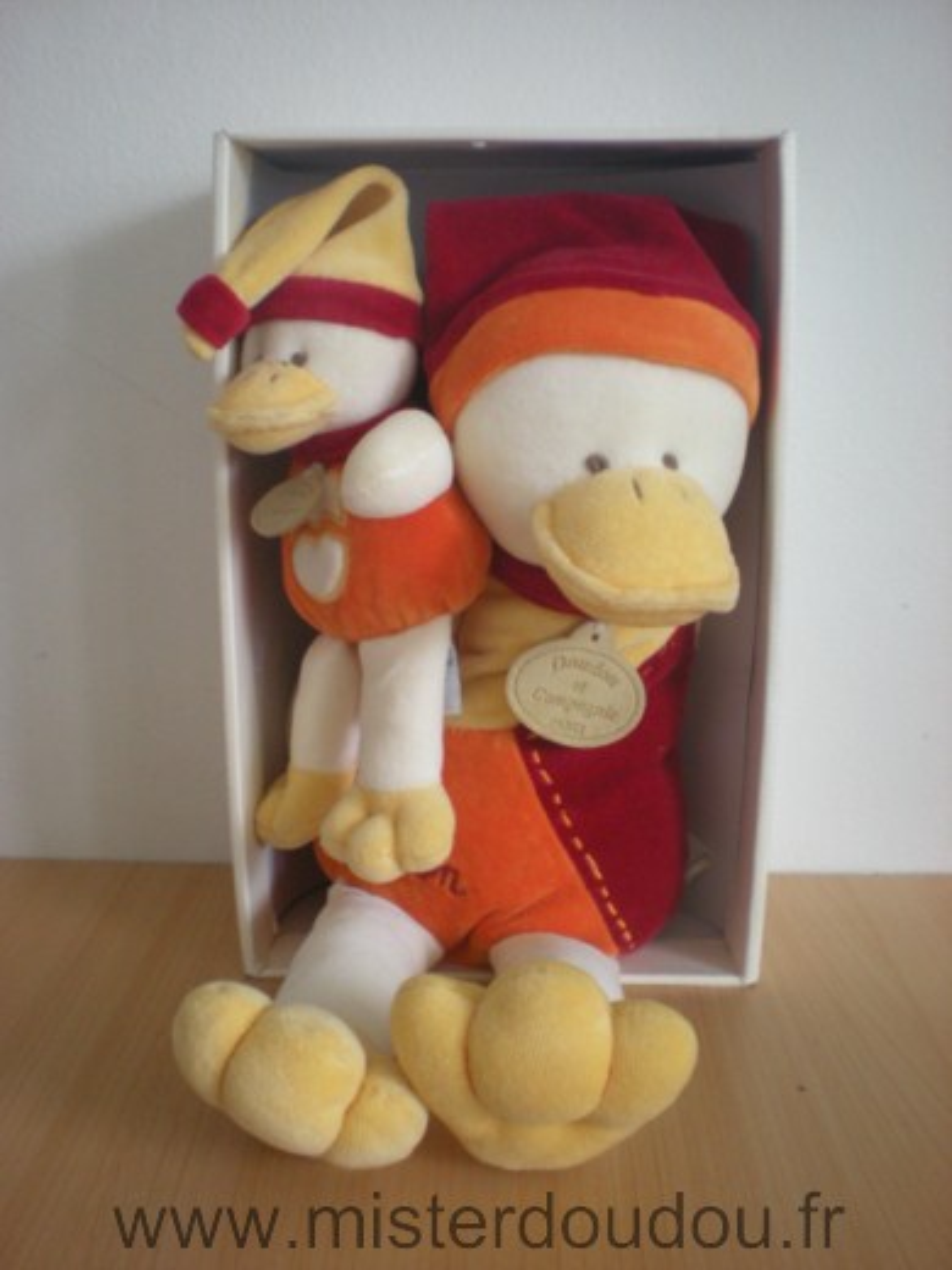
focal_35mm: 38
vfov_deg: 49.0
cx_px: 476
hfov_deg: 37.7
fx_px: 1393
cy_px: 635
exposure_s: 1/14
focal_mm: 6.3
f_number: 3.1
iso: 200
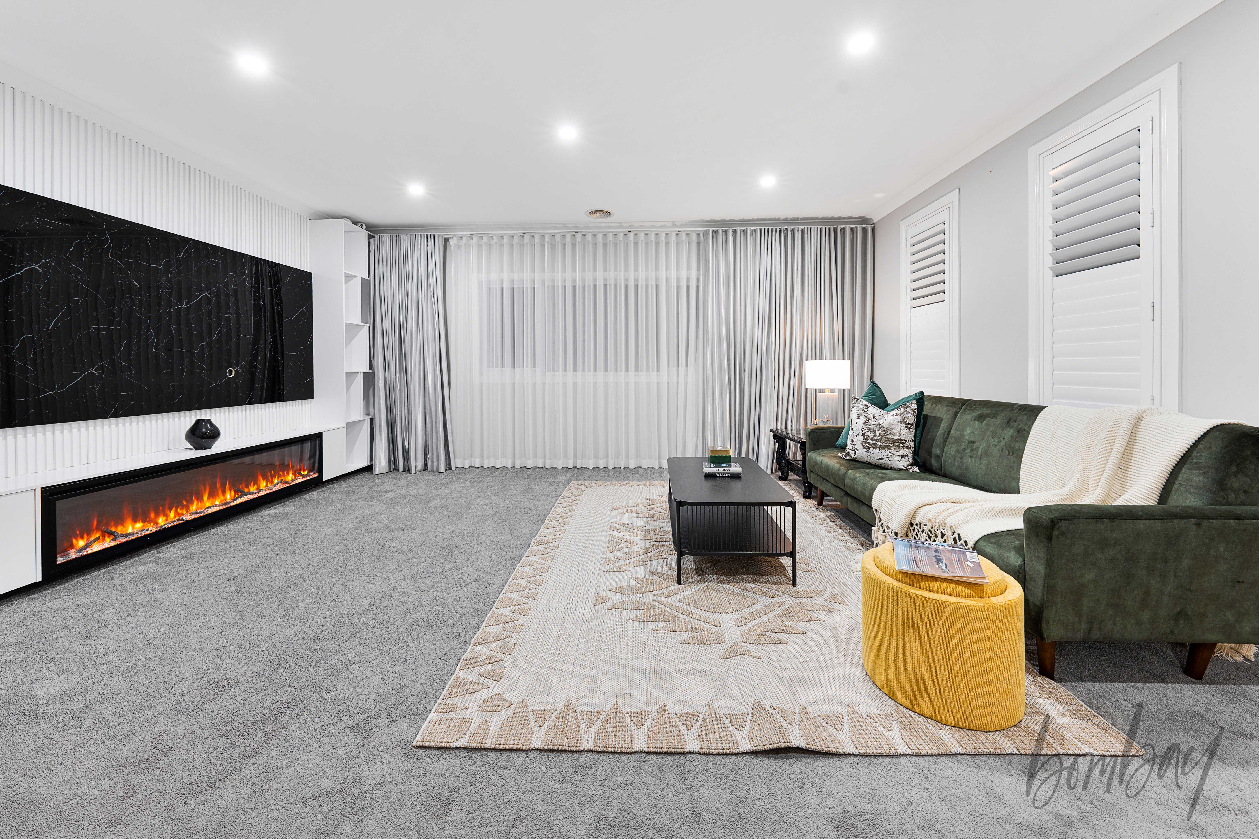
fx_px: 420
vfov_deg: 90.0
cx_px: 630
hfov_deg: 112.6
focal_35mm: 12
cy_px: 420
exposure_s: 1/4
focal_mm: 12
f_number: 8
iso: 250
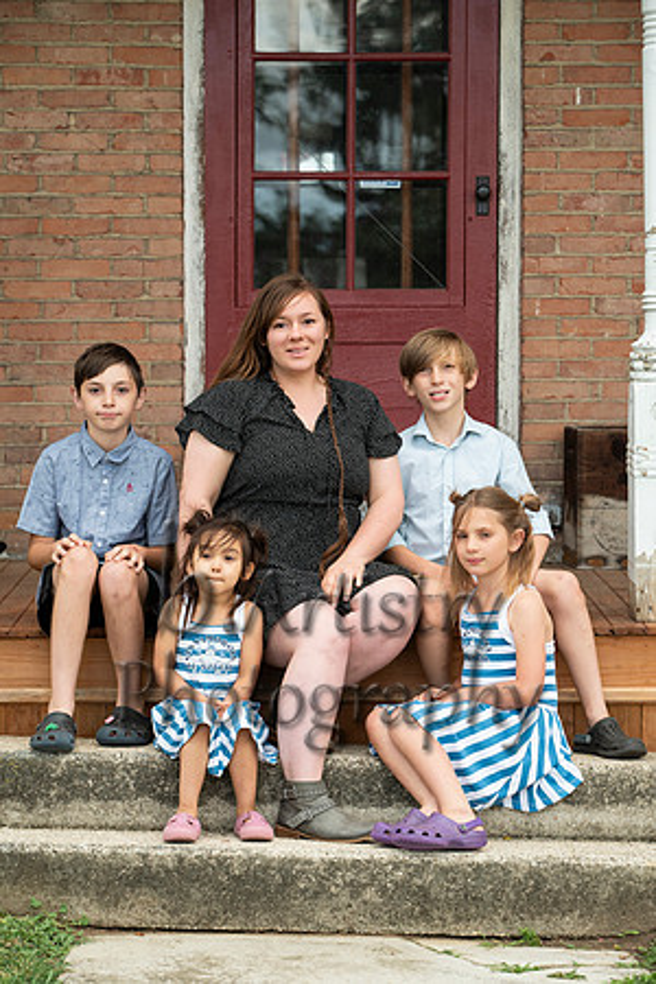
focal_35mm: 120
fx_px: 3280
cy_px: 492
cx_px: 328
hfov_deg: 11.4
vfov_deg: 17.1
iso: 320
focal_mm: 120
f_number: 5.6
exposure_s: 1/125
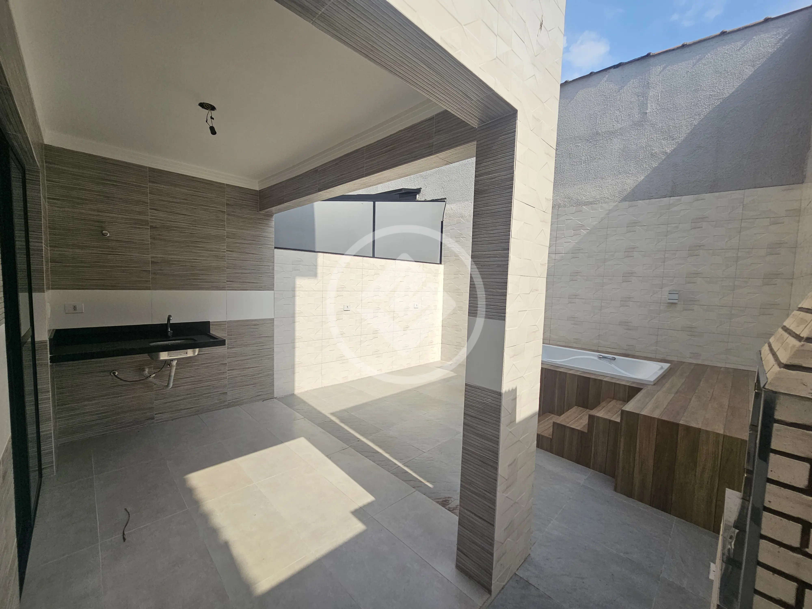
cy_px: 304
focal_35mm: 13
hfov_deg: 106.2
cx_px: 406
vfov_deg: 89.9
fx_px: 305
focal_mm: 2.2
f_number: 2.2
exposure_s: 1/2450
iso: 50
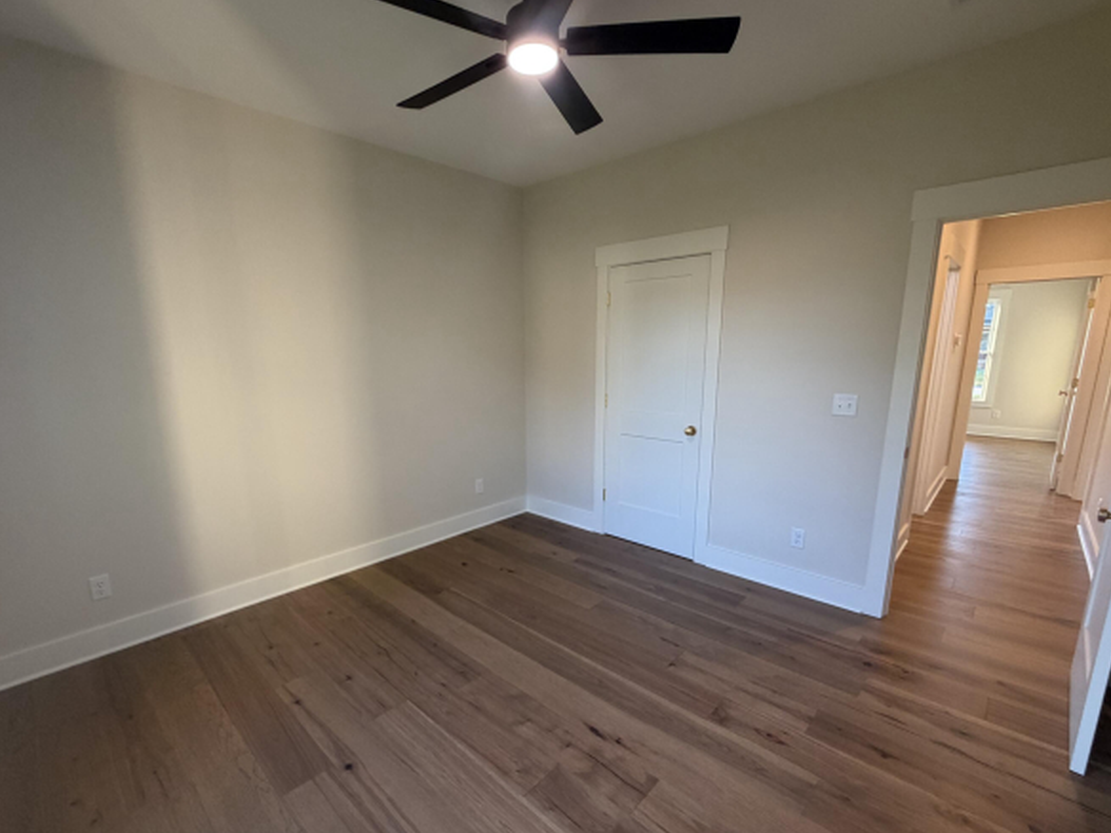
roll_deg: +1.3
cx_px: 534
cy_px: 447
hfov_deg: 94.4
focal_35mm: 16
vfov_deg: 78.0
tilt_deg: -11.4
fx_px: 514
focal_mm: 2.22
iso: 250
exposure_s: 1/60
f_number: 2.2
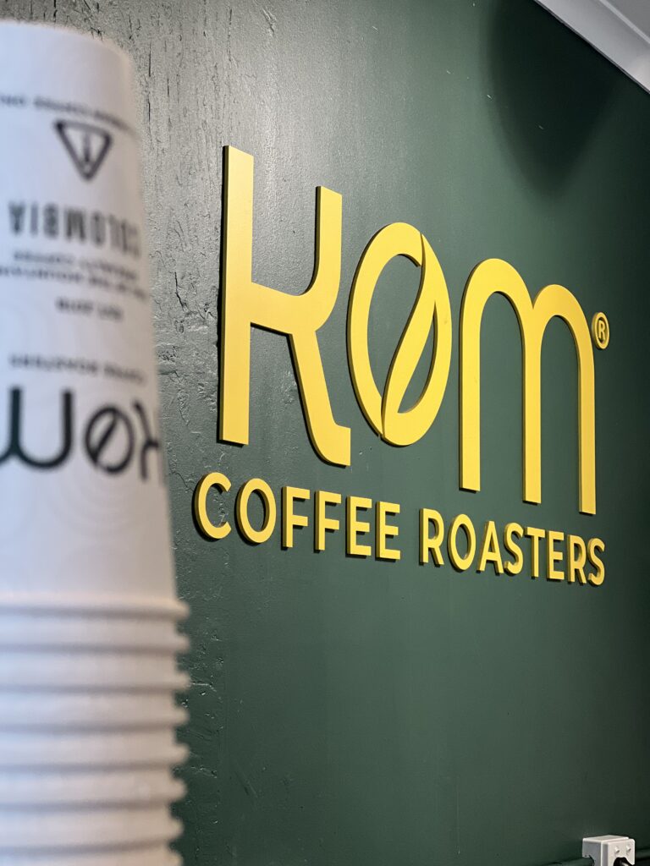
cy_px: 433
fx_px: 1928
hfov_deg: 19.1
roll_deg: -0.5
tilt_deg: +8.8
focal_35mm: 77
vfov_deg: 25.3
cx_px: 325
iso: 160
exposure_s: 1/33
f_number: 2.8
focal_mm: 9
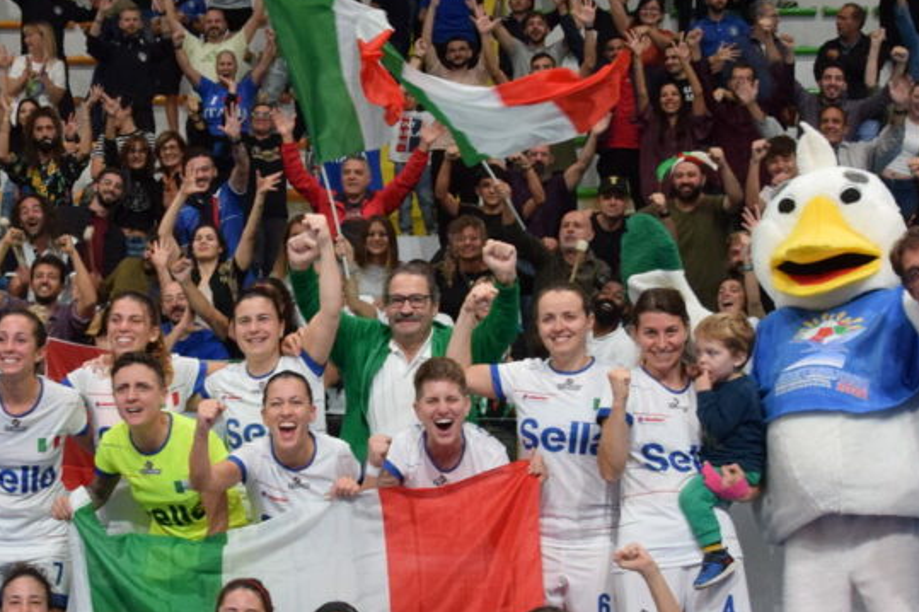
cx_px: 324
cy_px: 329
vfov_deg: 17.7
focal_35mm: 77
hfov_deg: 26.2
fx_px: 1965
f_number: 5
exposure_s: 1/125
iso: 800
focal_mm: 18
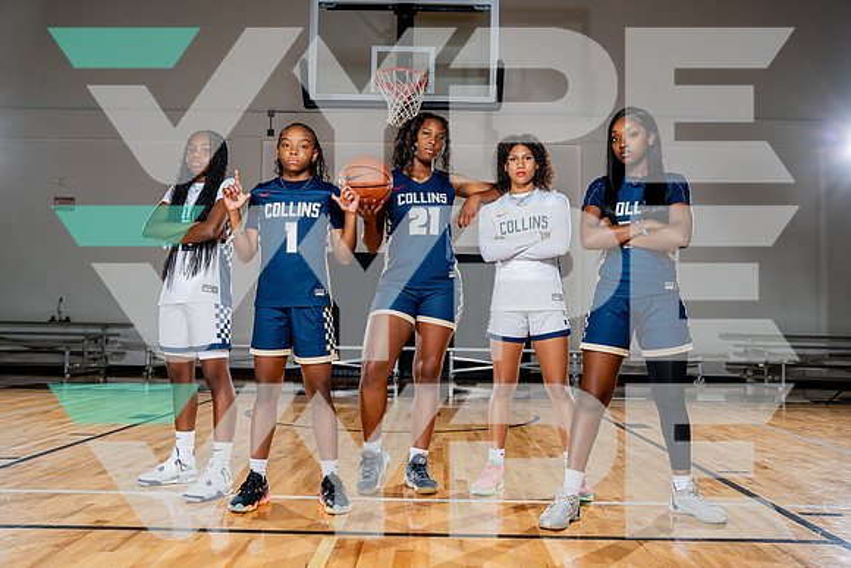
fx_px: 780
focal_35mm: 33
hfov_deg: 57.2
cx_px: 426
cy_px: 284
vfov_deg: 40.0
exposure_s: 1/250
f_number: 5.6
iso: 200
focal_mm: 33
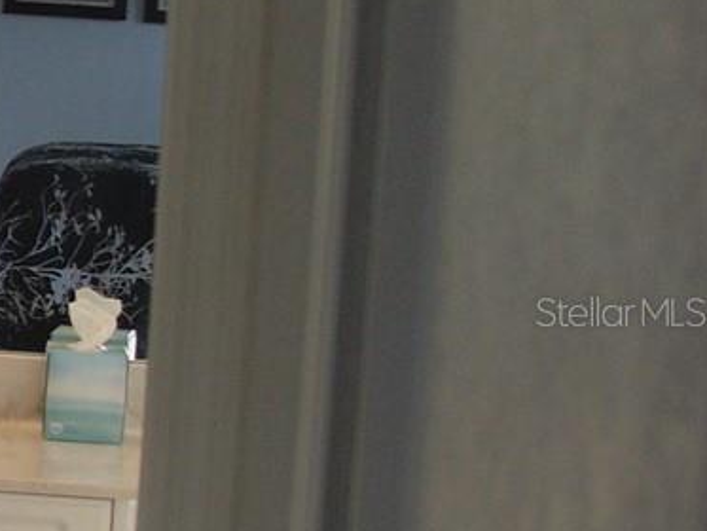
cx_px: -802
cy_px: 311
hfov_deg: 11.6
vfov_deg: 9.9
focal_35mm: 150
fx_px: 3065
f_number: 2.8
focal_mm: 7.8
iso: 100
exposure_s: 1/90
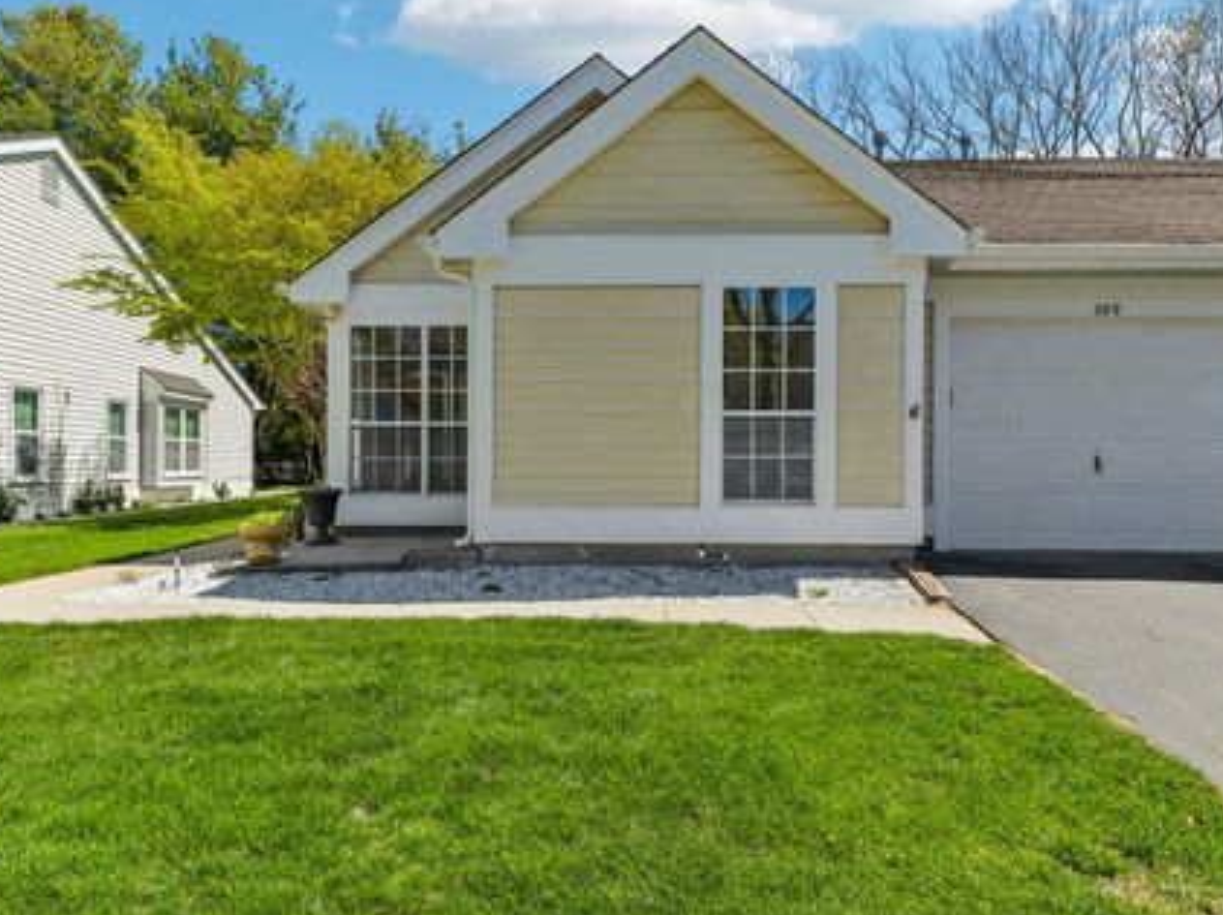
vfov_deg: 56.7
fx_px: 847
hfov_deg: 71.6
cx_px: 636
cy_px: 475
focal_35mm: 24
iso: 160
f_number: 8
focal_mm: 21
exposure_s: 1/320
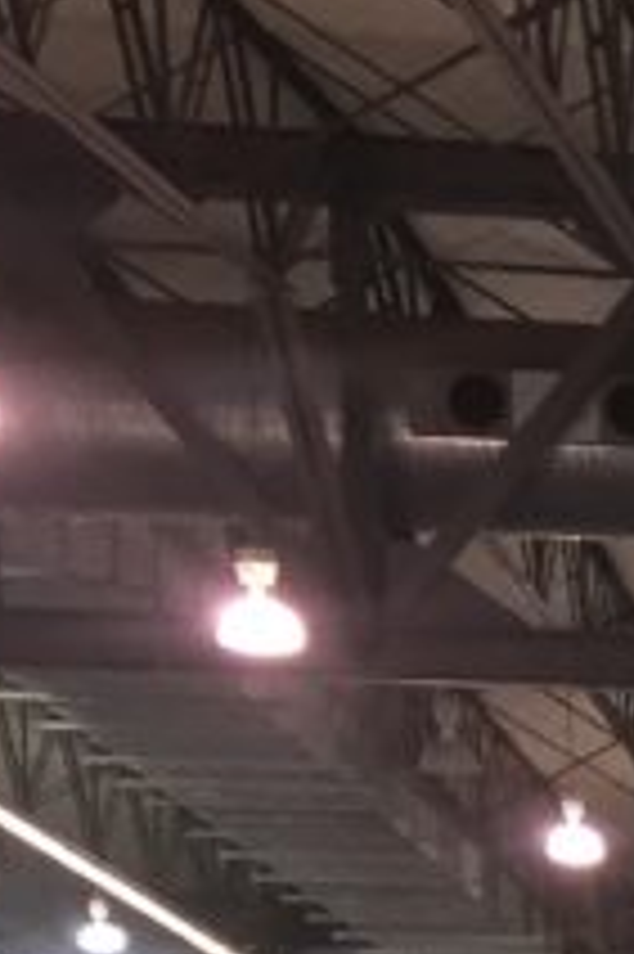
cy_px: 1557
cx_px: 2163
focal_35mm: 146
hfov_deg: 7.7
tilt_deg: -4.1
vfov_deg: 13.1
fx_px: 3863
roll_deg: -0.2
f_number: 2.2
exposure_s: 1/40
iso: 32
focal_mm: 4.15
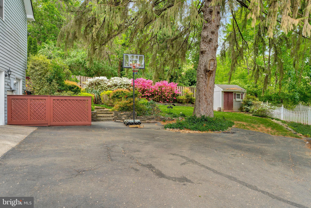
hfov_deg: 73.7
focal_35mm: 24
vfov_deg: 53.1
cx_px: 156
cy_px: 104
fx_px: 207
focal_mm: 24
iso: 100
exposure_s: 1/50
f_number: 8
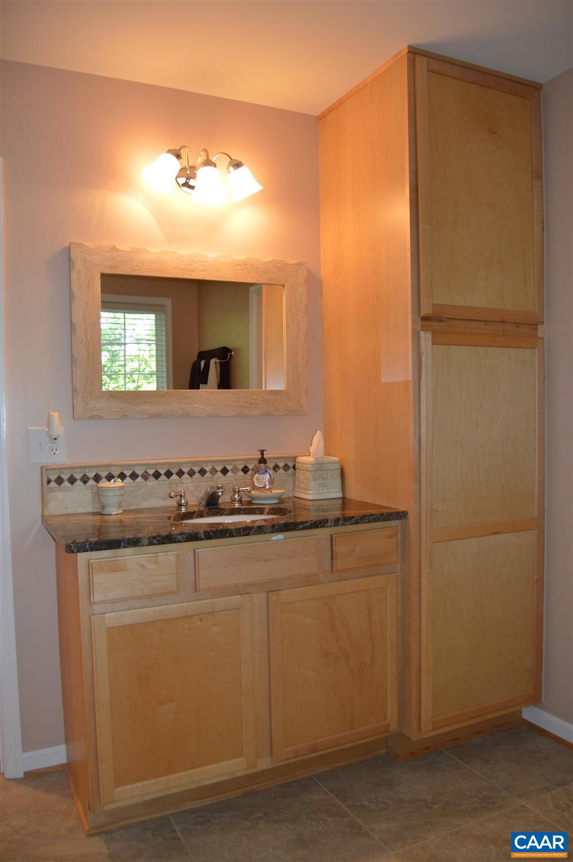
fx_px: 646
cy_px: 431
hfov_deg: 47.8
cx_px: 286
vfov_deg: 67.4
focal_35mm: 27
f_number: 3.5
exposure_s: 1/60
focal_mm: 18
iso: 450
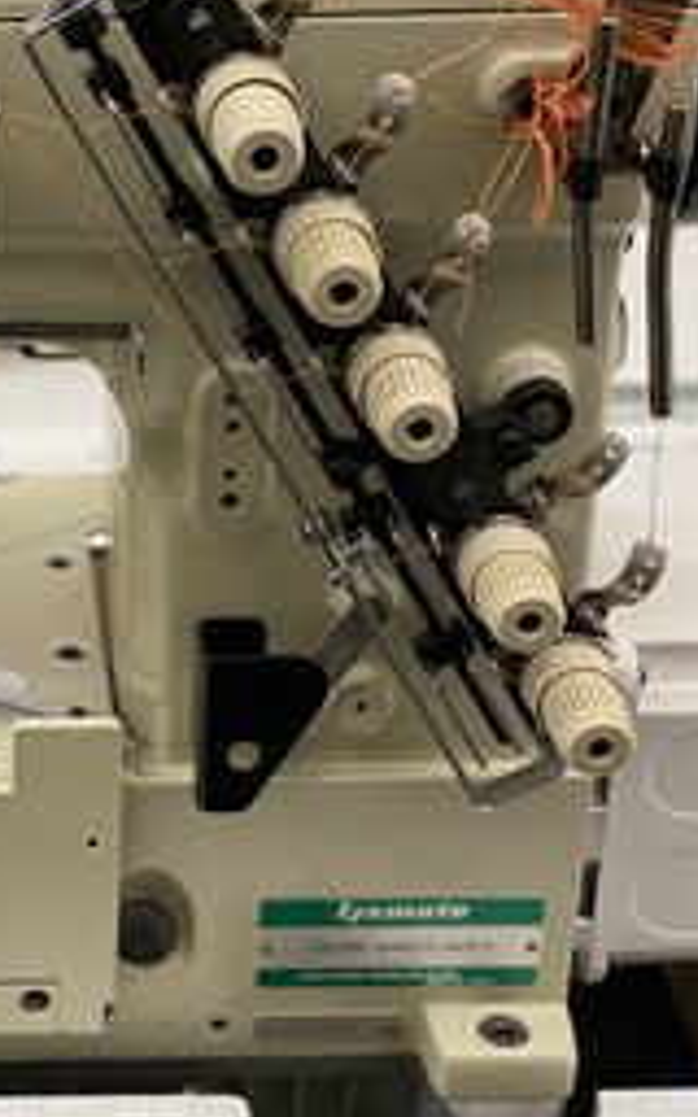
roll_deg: -1.0
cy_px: 524
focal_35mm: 86
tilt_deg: -25.6
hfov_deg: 14.8
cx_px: -61
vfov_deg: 24.1
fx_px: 2618
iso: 200
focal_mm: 6
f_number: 2
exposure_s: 1/100
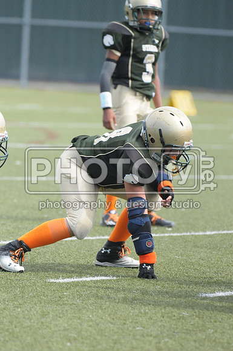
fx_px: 3797
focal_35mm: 390
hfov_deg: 3.5
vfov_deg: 5.3
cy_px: 176
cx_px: 116
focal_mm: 260
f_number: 4
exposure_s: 1/4000
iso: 1600
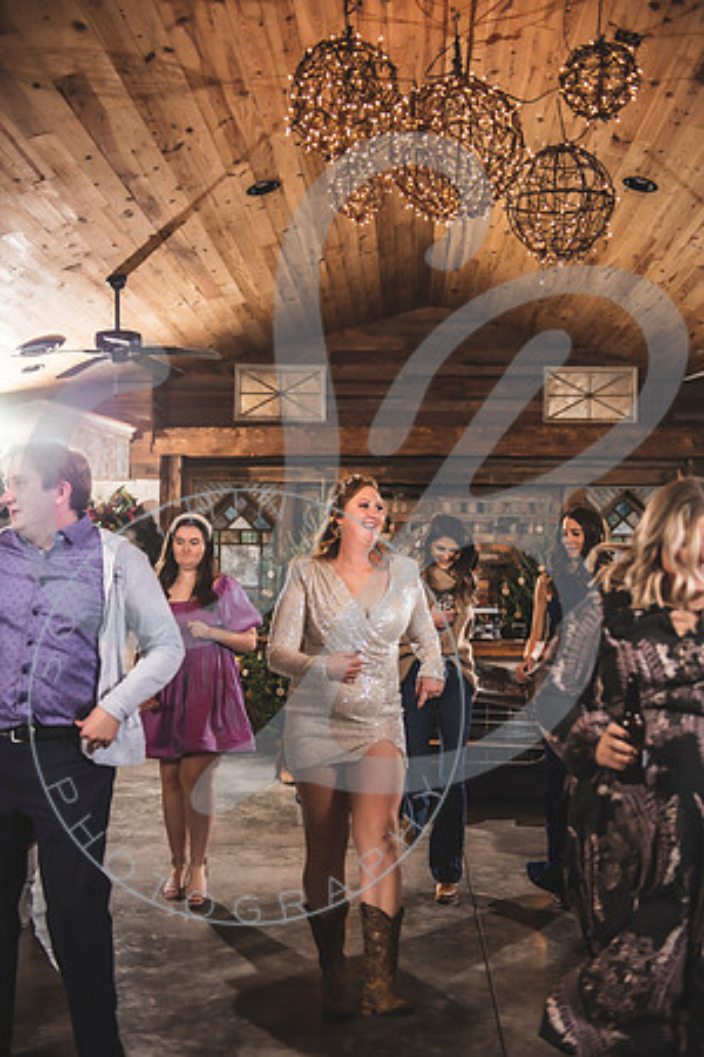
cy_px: 528
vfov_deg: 48.5
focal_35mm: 40
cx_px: 352
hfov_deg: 33.4
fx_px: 1173
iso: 500
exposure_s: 1/160
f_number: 2.8
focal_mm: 40
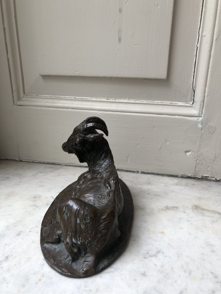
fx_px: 238
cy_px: 147
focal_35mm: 28
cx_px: 110
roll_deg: -0.6
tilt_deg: -20.6
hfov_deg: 49.7
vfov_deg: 63.4
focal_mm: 4
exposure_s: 1/107
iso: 20
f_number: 1.8
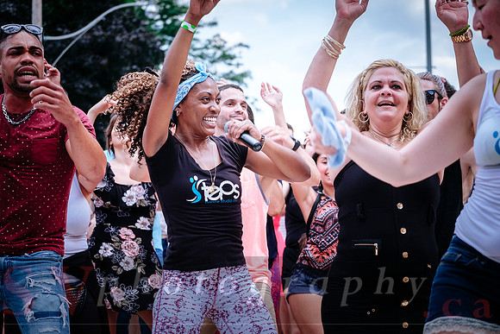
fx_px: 1556
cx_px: 250
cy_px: 167
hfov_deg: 18.3
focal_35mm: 112
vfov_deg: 12.2
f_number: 3.2
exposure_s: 1/400
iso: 200
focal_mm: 74.4
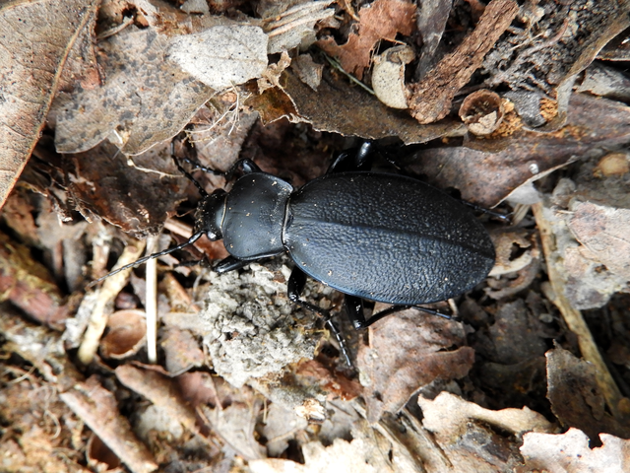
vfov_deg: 46.8
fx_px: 546
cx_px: 315
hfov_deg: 60.0
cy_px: 236
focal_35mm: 30
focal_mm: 5.4
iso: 400
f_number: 3.5
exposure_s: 1/25
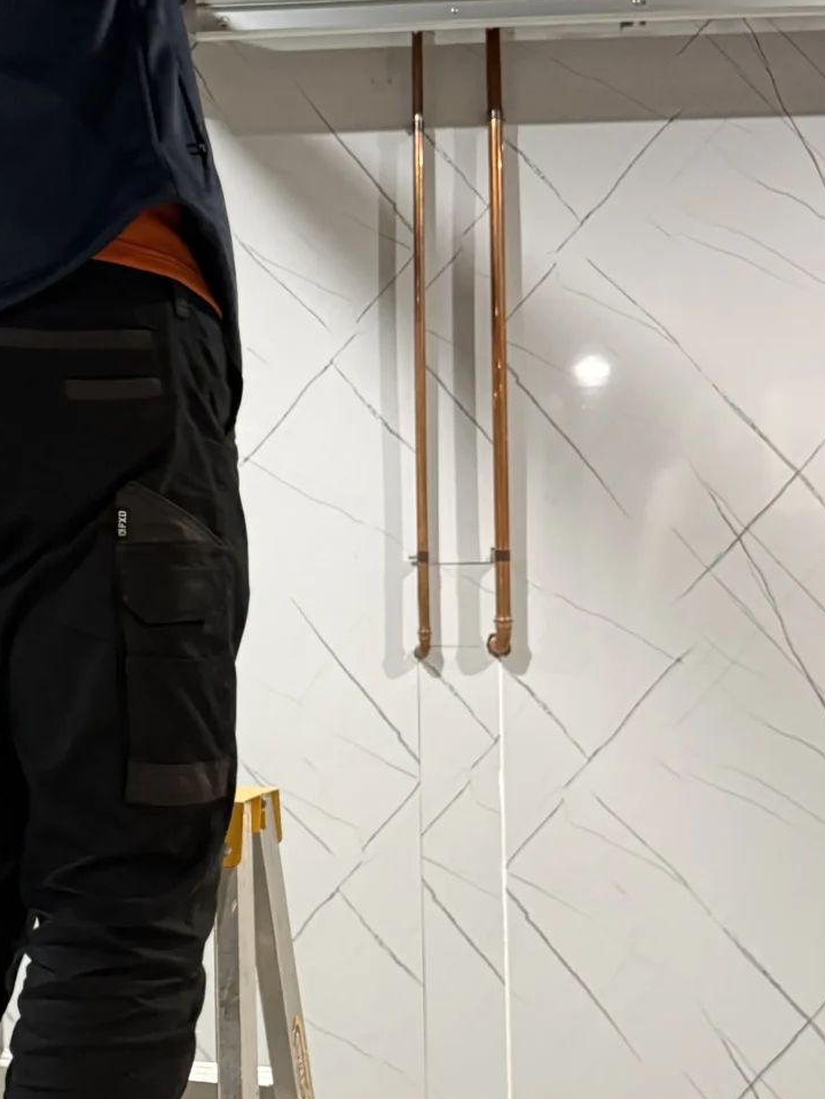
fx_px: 2034
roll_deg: +0.4
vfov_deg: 30.3
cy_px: 571
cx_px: -15
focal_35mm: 64
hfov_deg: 22.0
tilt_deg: +1.8
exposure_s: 1/50
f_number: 1.78
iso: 500
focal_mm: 6.76
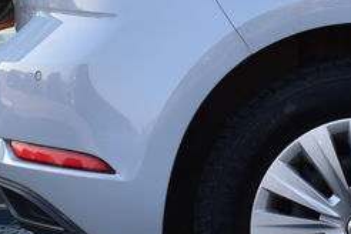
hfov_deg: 6.0
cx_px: 332
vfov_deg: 4.0
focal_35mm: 342
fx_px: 3334
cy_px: -6
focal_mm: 56
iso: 400
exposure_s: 1/160
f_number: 9
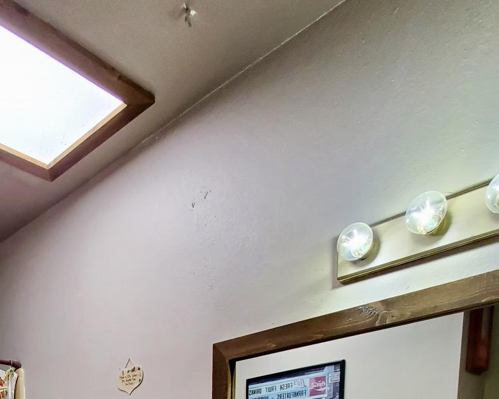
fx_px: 472
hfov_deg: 52.2
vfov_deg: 30.8
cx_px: 101
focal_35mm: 32
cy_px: 564
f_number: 2.2
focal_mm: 1.8
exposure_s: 1/59
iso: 200
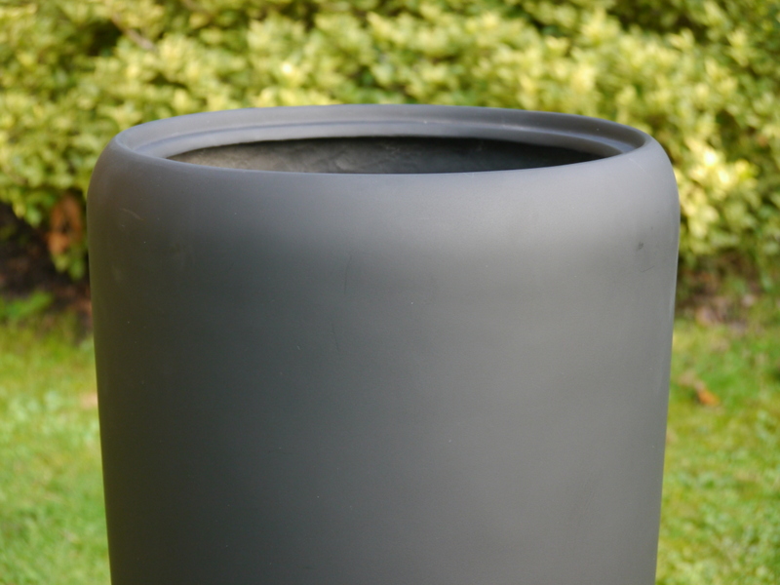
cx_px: 390
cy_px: 292
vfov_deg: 17.6
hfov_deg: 23.3
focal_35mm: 84
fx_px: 1893
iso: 640
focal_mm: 42
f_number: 5.6
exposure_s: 1/80
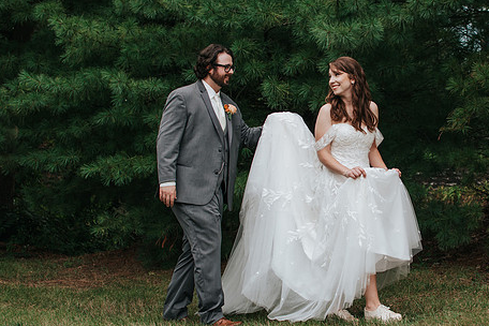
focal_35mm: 83
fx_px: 1127
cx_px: 348
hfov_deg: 24.3
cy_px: 153
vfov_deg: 16.5
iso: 200
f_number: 3.5
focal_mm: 35
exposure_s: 1/800
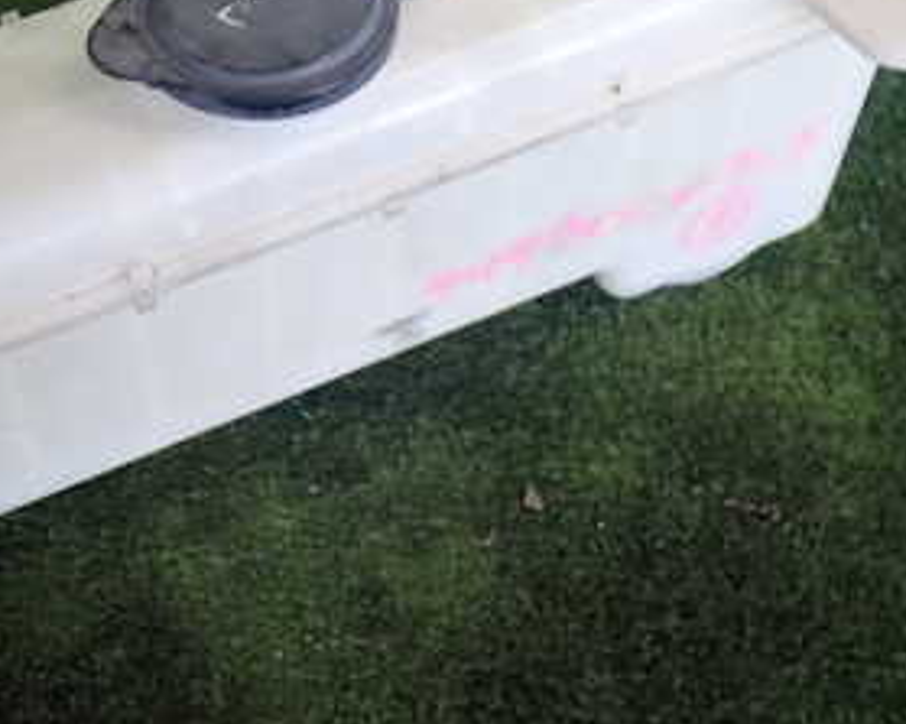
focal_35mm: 63
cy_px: 214
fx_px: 1689
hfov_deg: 29.4
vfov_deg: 24.0
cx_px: 192
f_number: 2.3
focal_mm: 5.4
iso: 200
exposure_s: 1/80
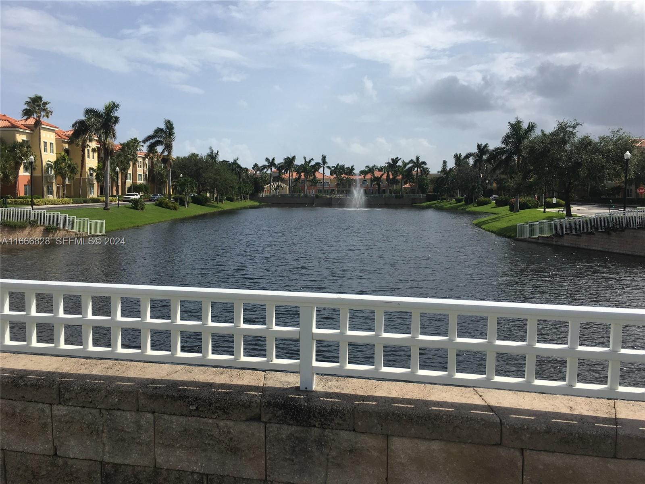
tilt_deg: -4.4
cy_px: 242
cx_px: 322
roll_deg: -0.7
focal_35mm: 29
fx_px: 540
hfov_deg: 61.7
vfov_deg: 48.2
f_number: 2.2
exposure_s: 1/2262
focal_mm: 4.15
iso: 25
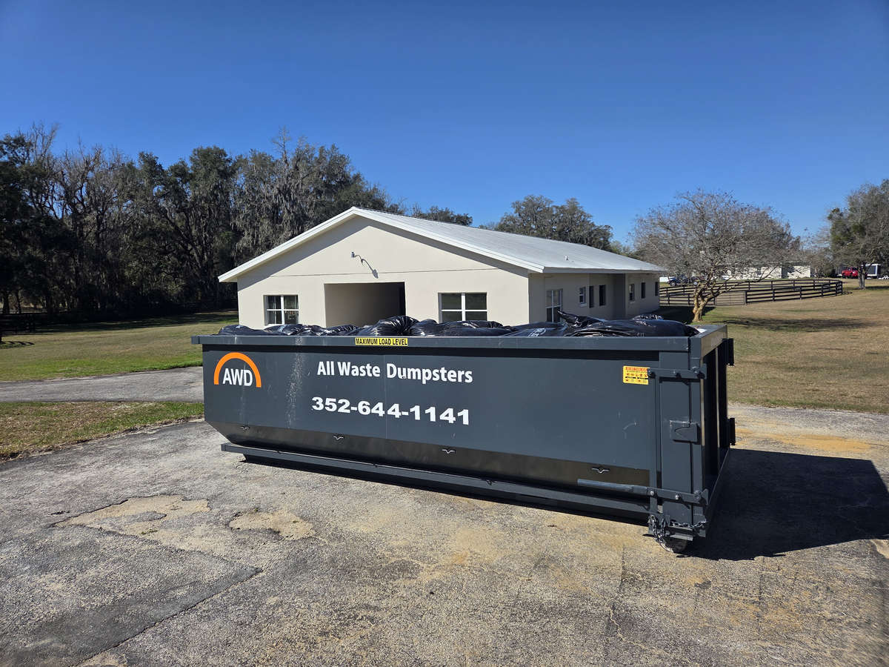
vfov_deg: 58.9
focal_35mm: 23
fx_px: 591
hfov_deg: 73.9
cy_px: 334
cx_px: 444
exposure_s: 1/6412
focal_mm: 5.4
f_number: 1.8
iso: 80
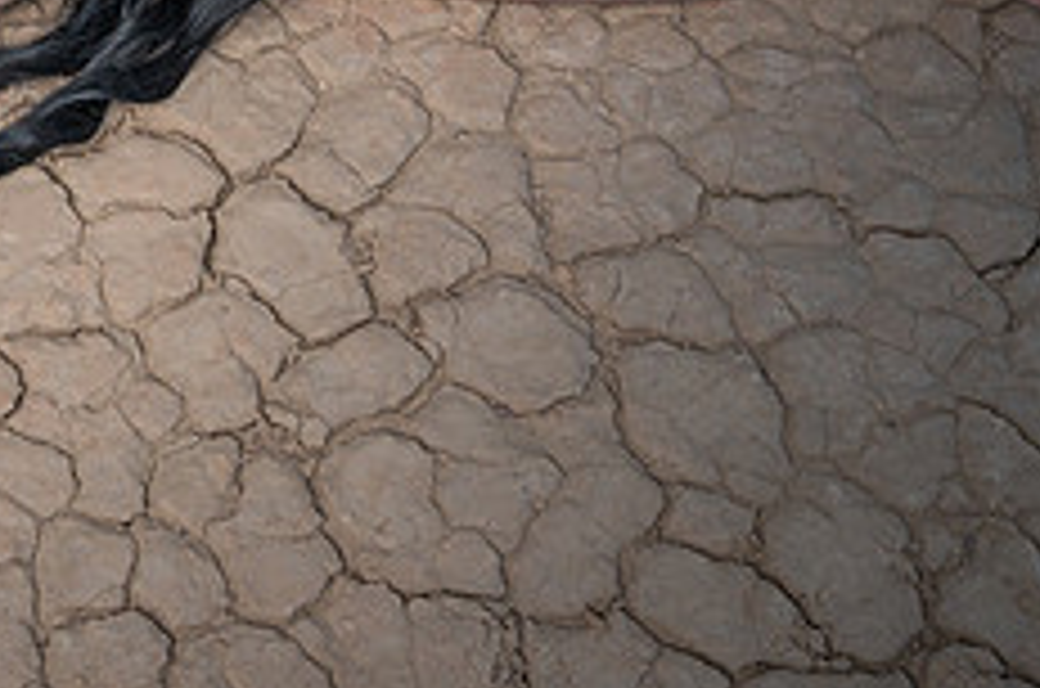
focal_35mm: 83
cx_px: -55
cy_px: -135
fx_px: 2393
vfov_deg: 15.8
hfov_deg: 23.3
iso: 100
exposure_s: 1/200
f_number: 8
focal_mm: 32
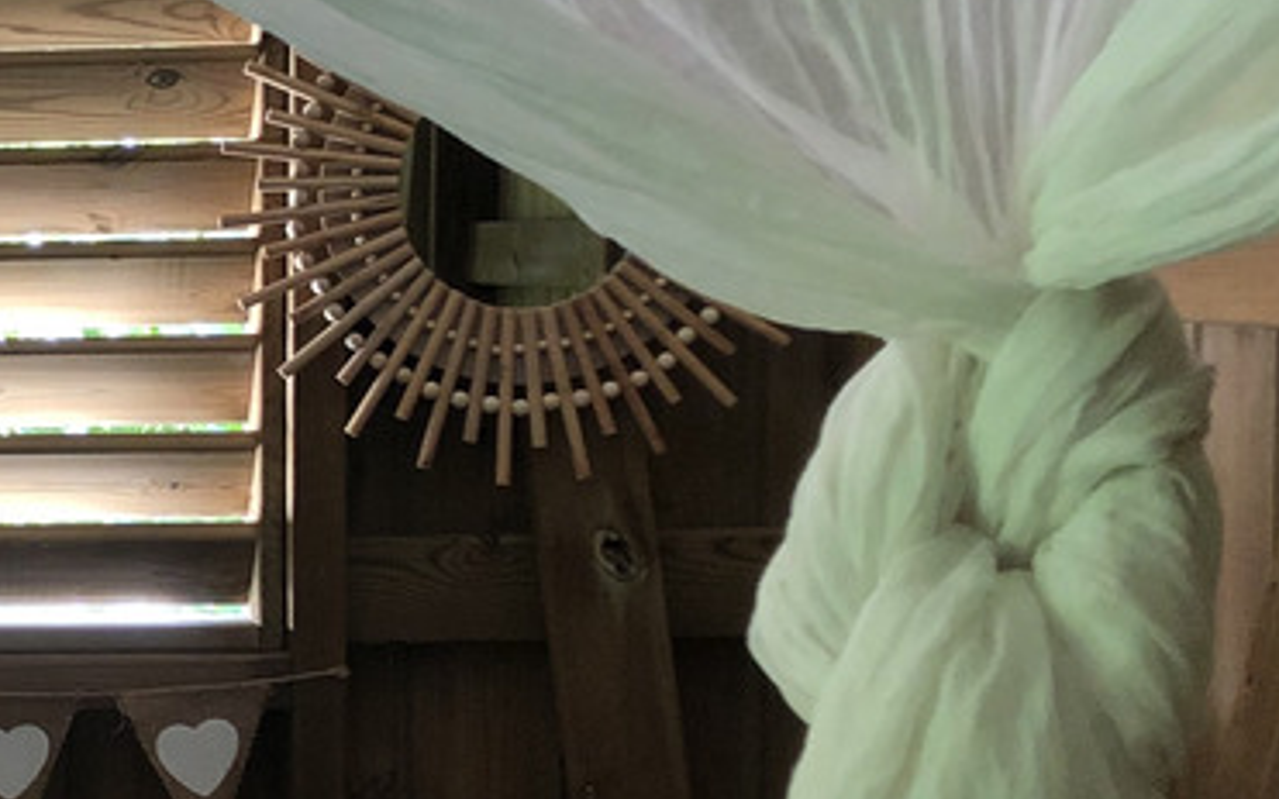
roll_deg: +1.5
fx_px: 3347
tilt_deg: -4.4
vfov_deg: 13.6
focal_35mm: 96
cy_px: 534
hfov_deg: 19.7
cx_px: -448
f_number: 1.8
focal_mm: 4
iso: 40
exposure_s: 1/20
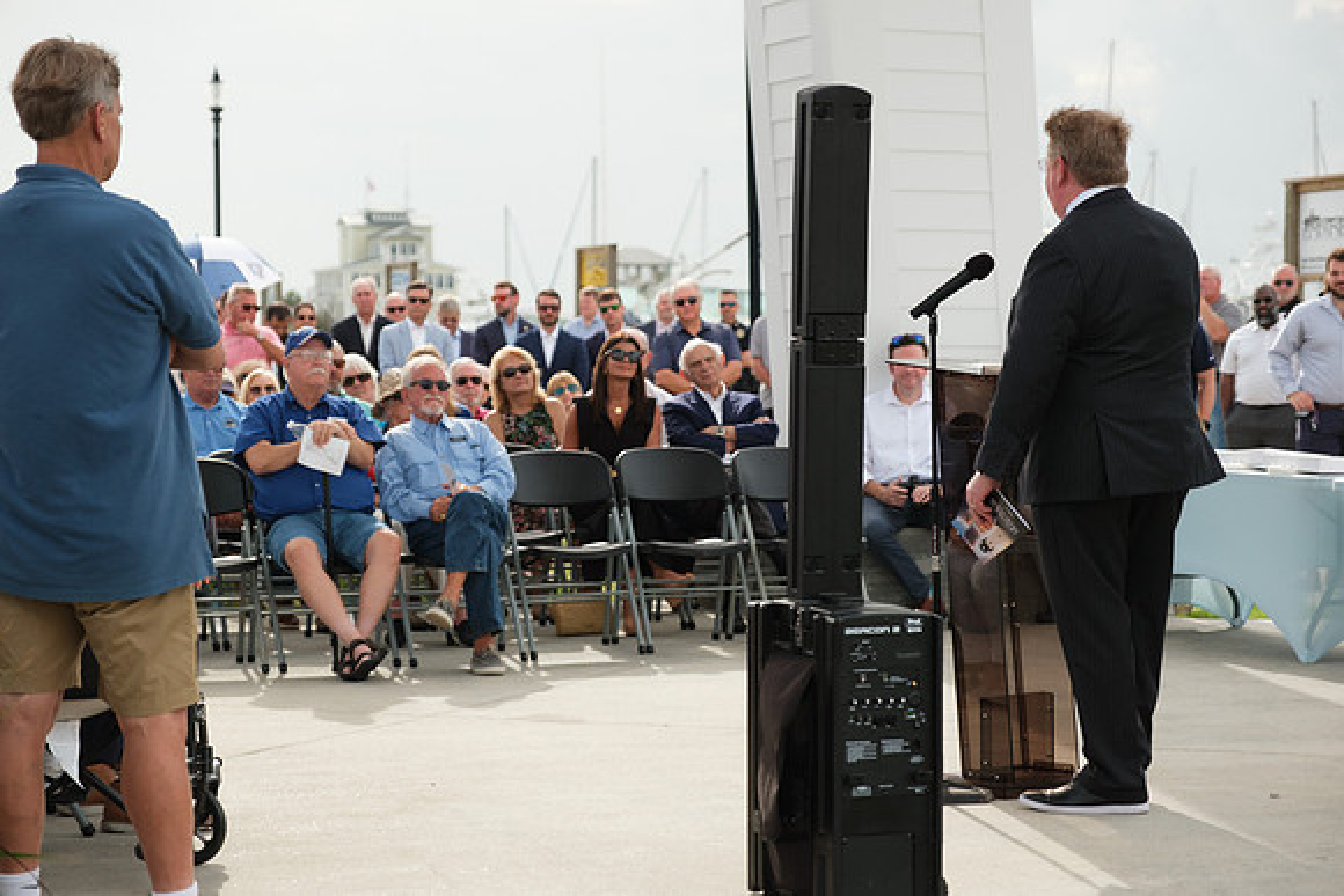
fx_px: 3099
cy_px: 448
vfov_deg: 16.5
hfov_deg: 24.5
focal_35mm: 83
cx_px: 672
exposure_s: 1/2500
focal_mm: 55
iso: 400
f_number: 2.8
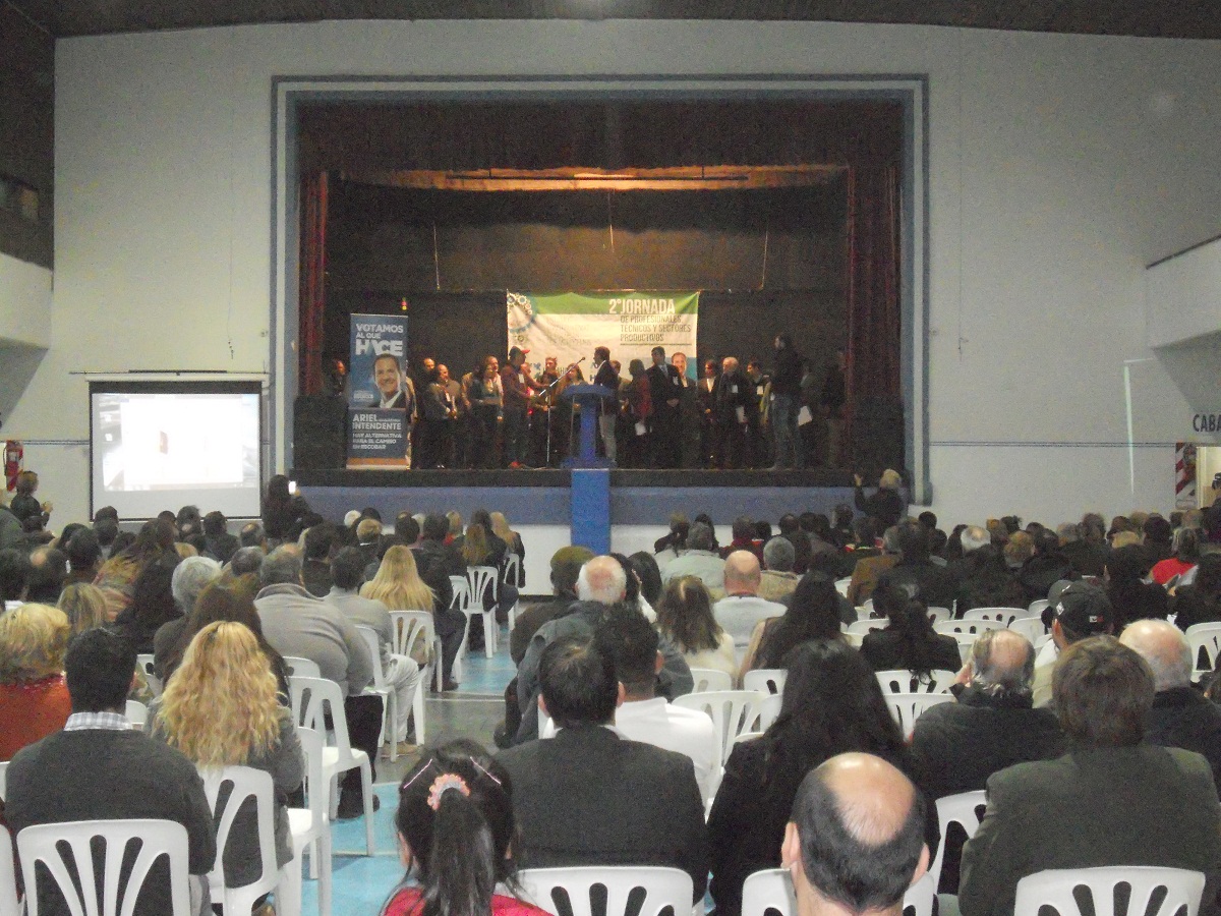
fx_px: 1623
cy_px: 458
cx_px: 610
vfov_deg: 31.5
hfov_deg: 41.2
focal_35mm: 46
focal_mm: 8.2
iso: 1600
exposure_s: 1/30
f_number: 4.3
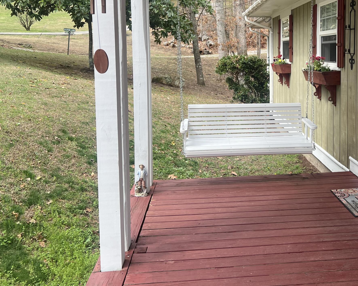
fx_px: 456
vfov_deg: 34.5
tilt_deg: -4.8
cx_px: 268
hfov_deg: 41.7
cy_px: 89
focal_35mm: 43
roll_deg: -0.2
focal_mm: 5.7
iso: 50
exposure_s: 1/572
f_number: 1.5
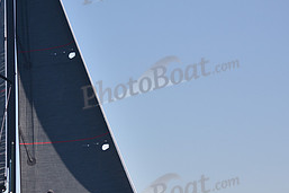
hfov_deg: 12.9
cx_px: 24
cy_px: 154
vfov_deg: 8.7
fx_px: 1268
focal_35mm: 158
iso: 200
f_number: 2.8
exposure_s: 1/1000
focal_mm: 70
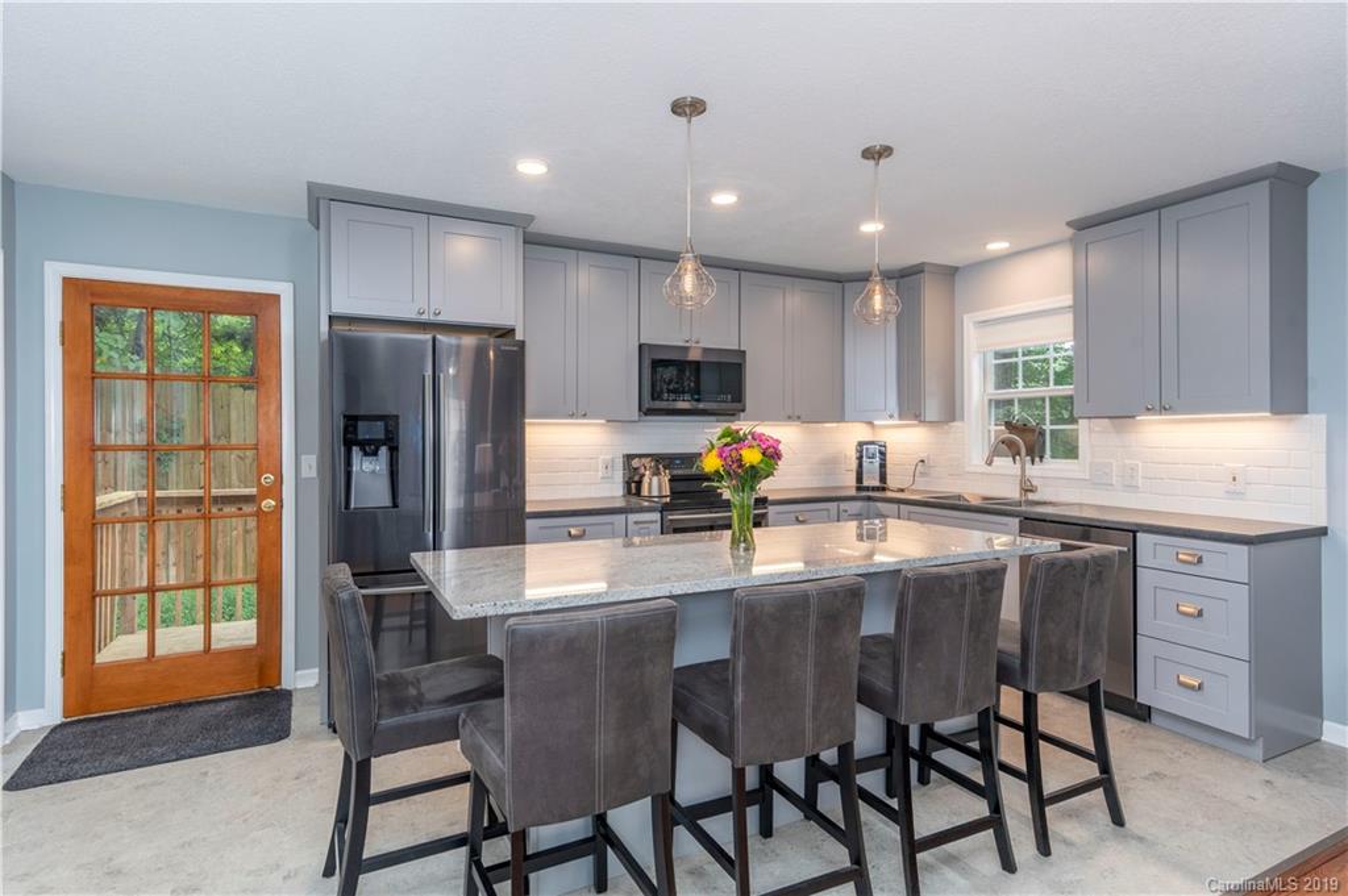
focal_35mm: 17
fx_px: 636
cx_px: 674
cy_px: 448
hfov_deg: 93.3
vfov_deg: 70.3
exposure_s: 1/60
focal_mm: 17
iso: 500
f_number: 8
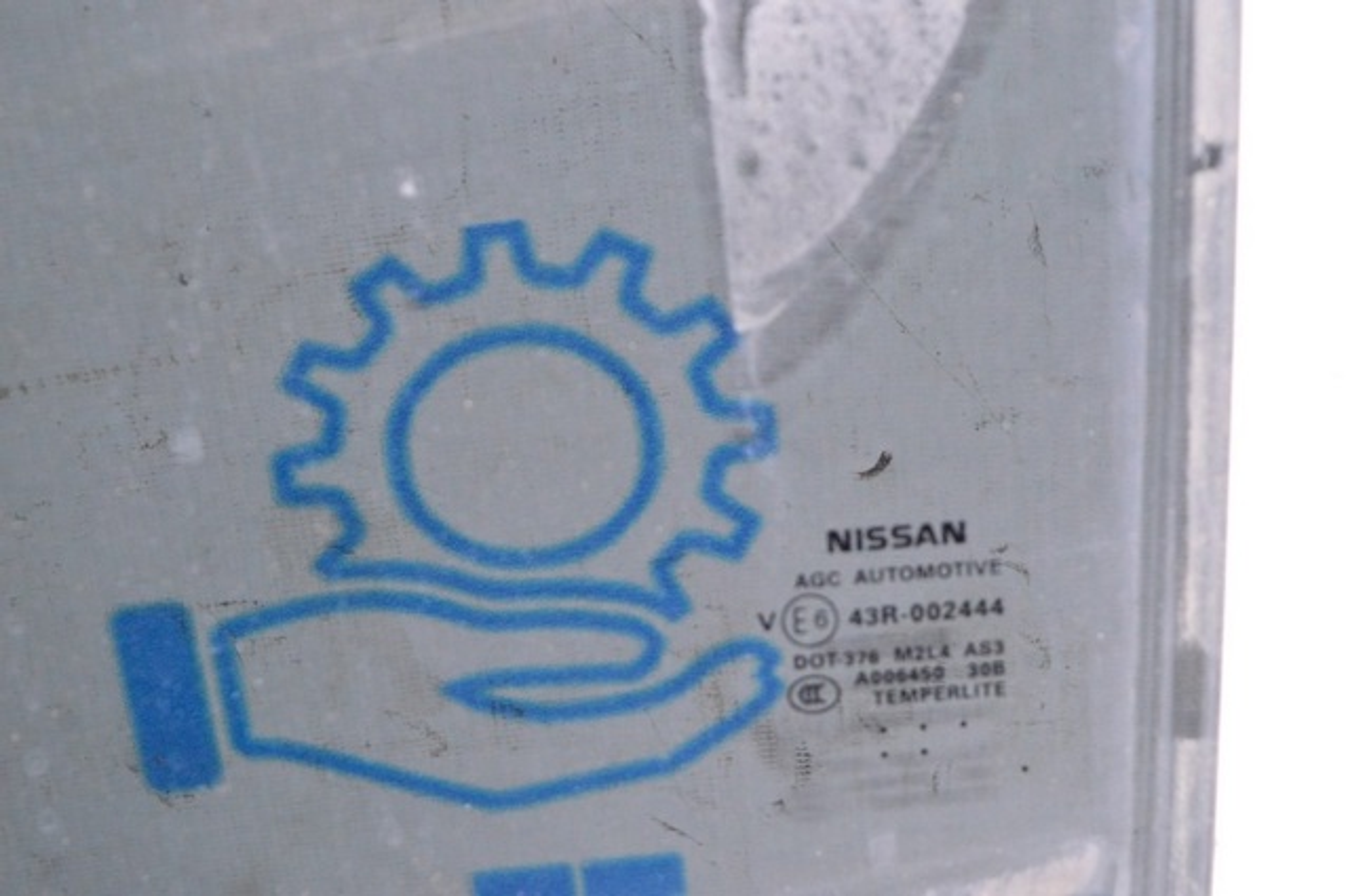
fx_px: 3090
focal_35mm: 82
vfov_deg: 16.5
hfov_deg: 24.6
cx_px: 675
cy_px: 448
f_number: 8
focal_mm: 55
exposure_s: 1/160
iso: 1600
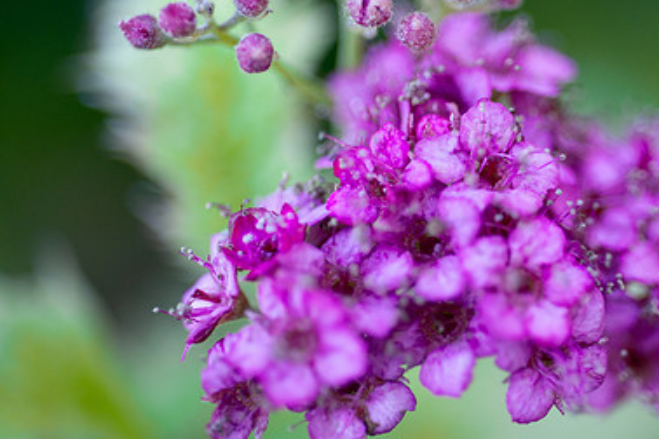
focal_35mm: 92
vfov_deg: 14.8
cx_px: 478
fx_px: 1684
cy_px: 163
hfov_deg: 22.0
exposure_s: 1/320
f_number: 4.2
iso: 800
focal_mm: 60
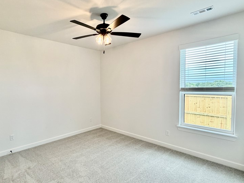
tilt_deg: -2.3
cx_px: 97
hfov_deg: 80.7
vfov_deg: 66.0
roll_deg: +0.1
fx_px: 141
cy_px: 92
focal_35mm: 20
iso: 125
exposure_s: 1/120
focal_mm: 2.22
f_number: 2.2
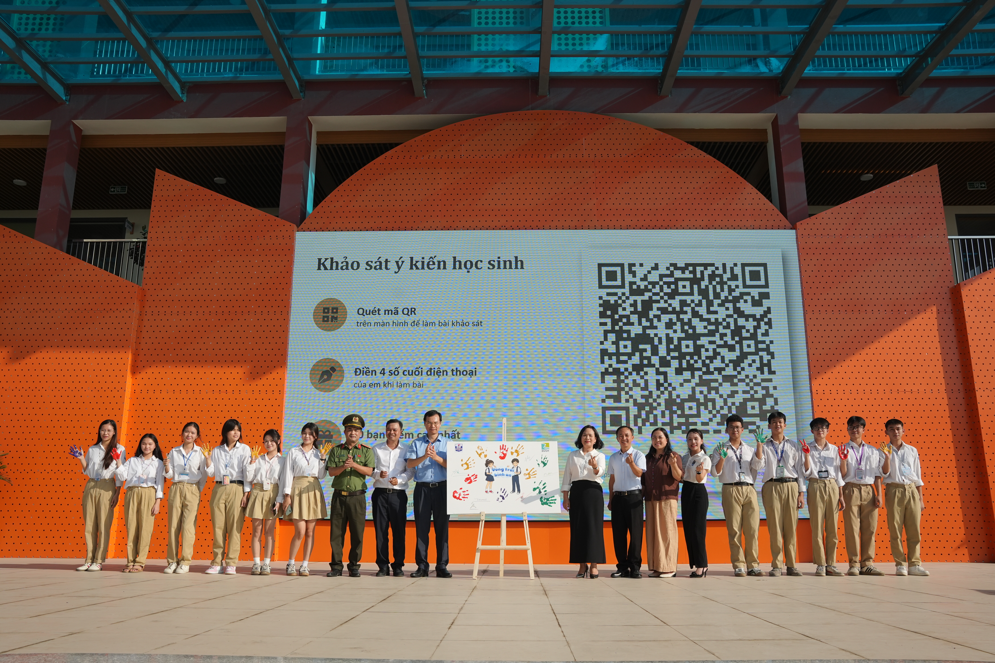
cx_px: 498
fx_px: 815
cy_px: 332
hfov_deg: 62.8
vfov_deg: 44.3
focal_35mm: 30
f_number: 7.1
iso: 400
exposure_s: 1/1600
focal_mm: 29.5
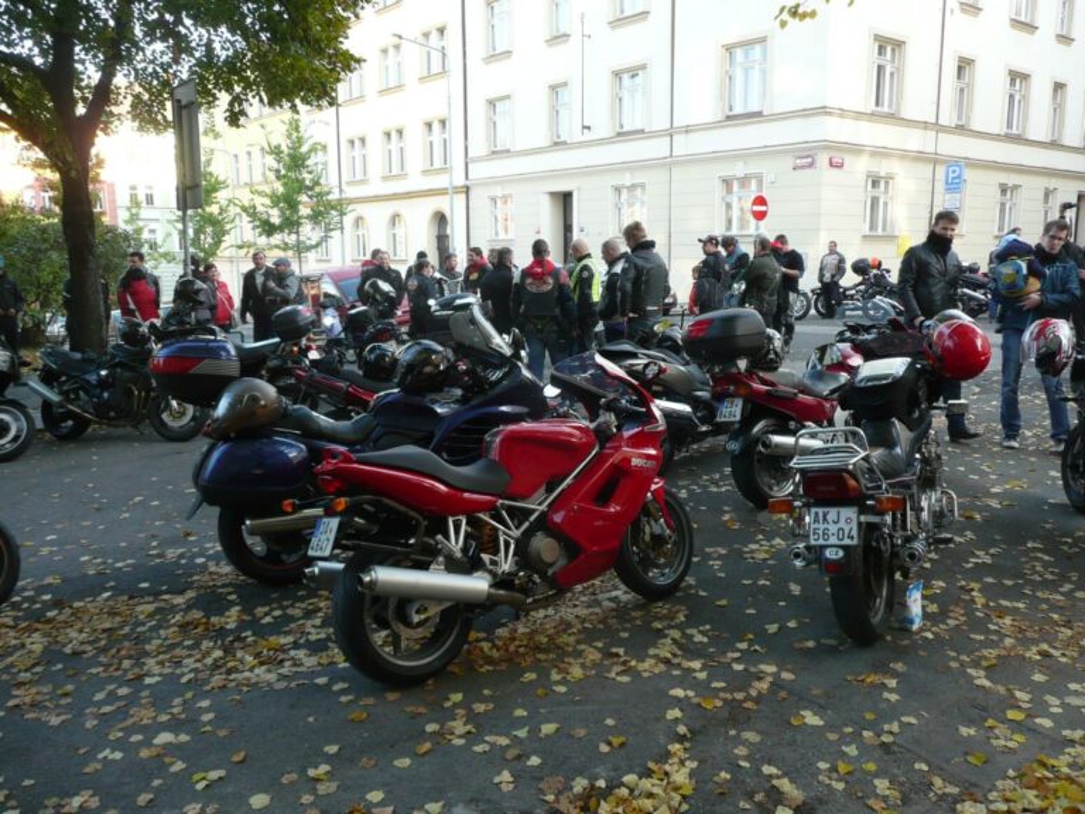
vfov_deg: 49.7
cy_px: 407
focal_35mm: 28
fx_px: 878
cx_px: 542
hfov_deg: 63.4
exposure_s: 1/60
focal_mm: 4.6
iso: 100
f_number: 3.3
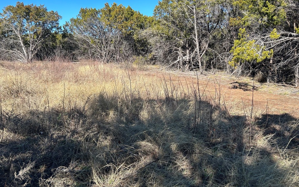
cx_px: 147
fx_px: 228
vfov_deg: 44.5
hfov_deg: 66.5
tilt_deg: -11.3
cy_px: 98
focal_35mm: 28
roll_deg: -0.9
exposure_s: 1/1751
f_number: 1.5
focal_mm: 5.7
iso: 50
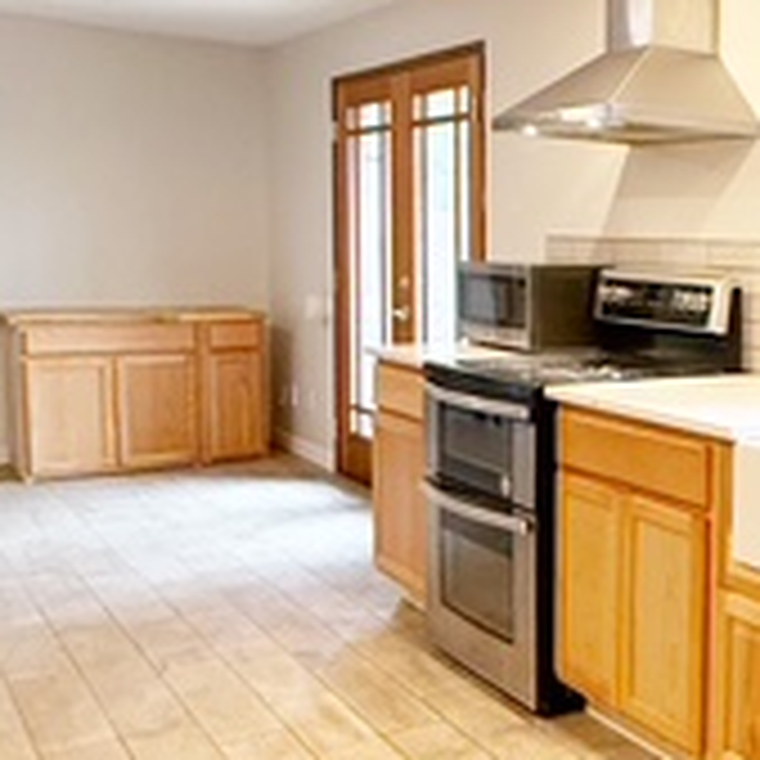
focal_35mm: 47
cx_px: 1003
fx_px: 1167
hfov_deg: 28.9
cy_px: 355
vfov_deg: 36.0
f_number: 2.2
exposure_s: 1/120
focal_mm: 2.22
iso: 200
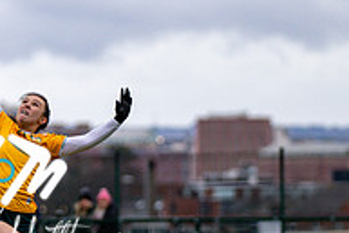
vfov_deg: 2.7
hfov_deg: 4.0
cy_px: 210
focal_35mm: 510
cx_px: 2
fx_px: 4948
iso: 2500
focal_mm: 170
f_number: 2.8
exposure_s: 1/1000
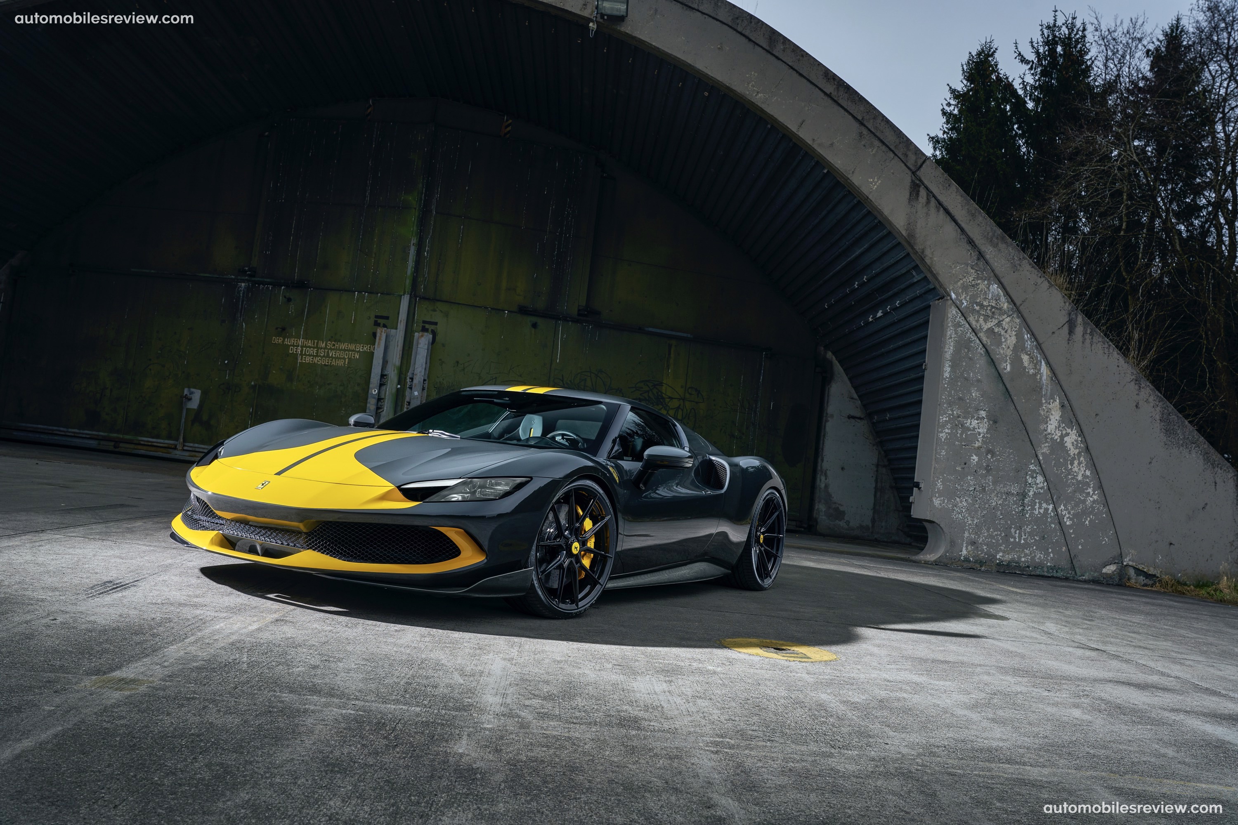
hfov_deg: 62.3
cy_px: 412
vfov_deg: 43.9
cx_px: 619
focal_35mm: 30
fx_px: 1025
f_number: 7.1
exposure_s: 1/200
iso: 125
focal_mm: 29.8
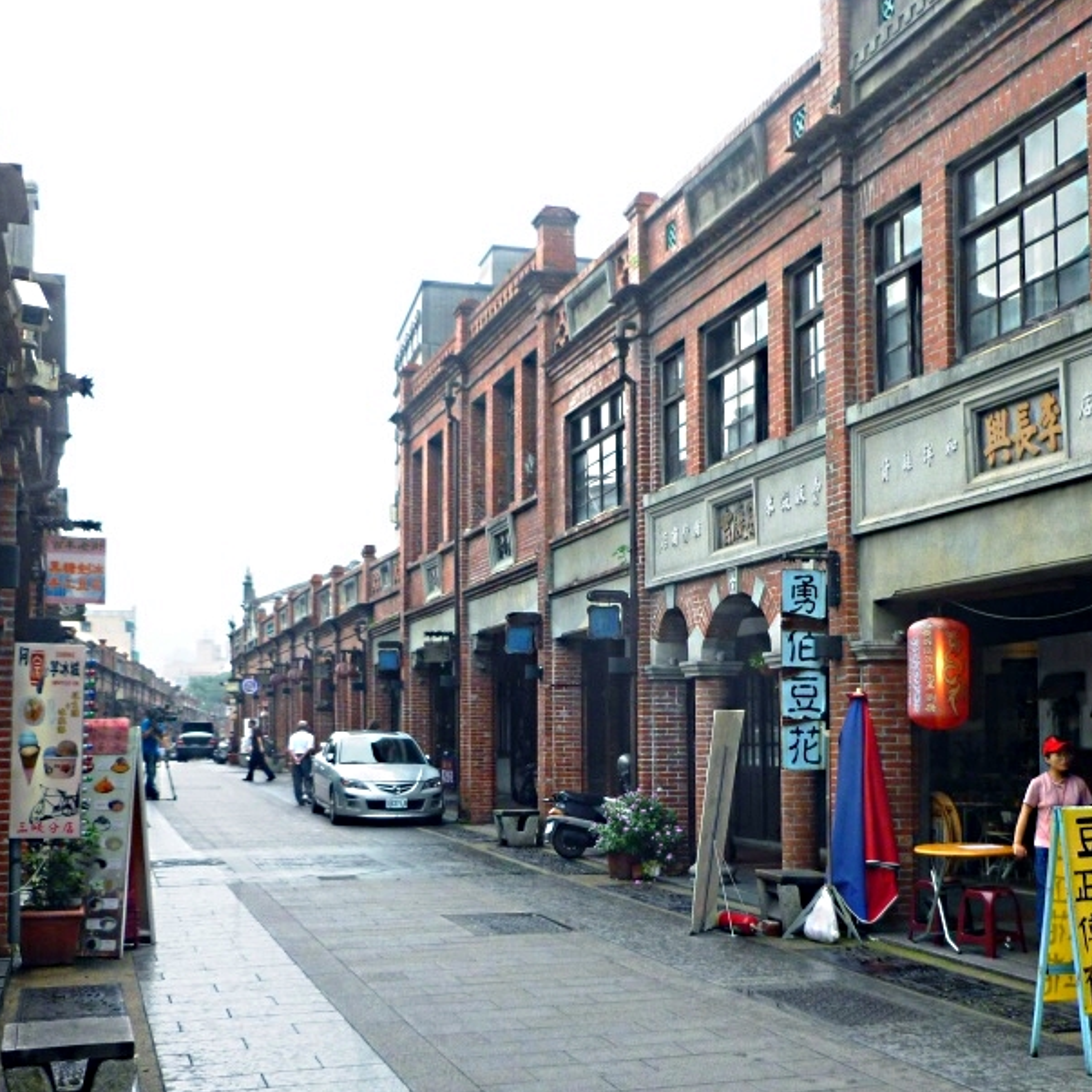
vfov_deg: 39.7
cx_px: 656
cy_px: 686
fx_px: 1499
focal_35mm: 42
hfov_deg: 39.9
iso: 100
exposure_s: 1/160
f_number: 3.3
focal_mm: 5
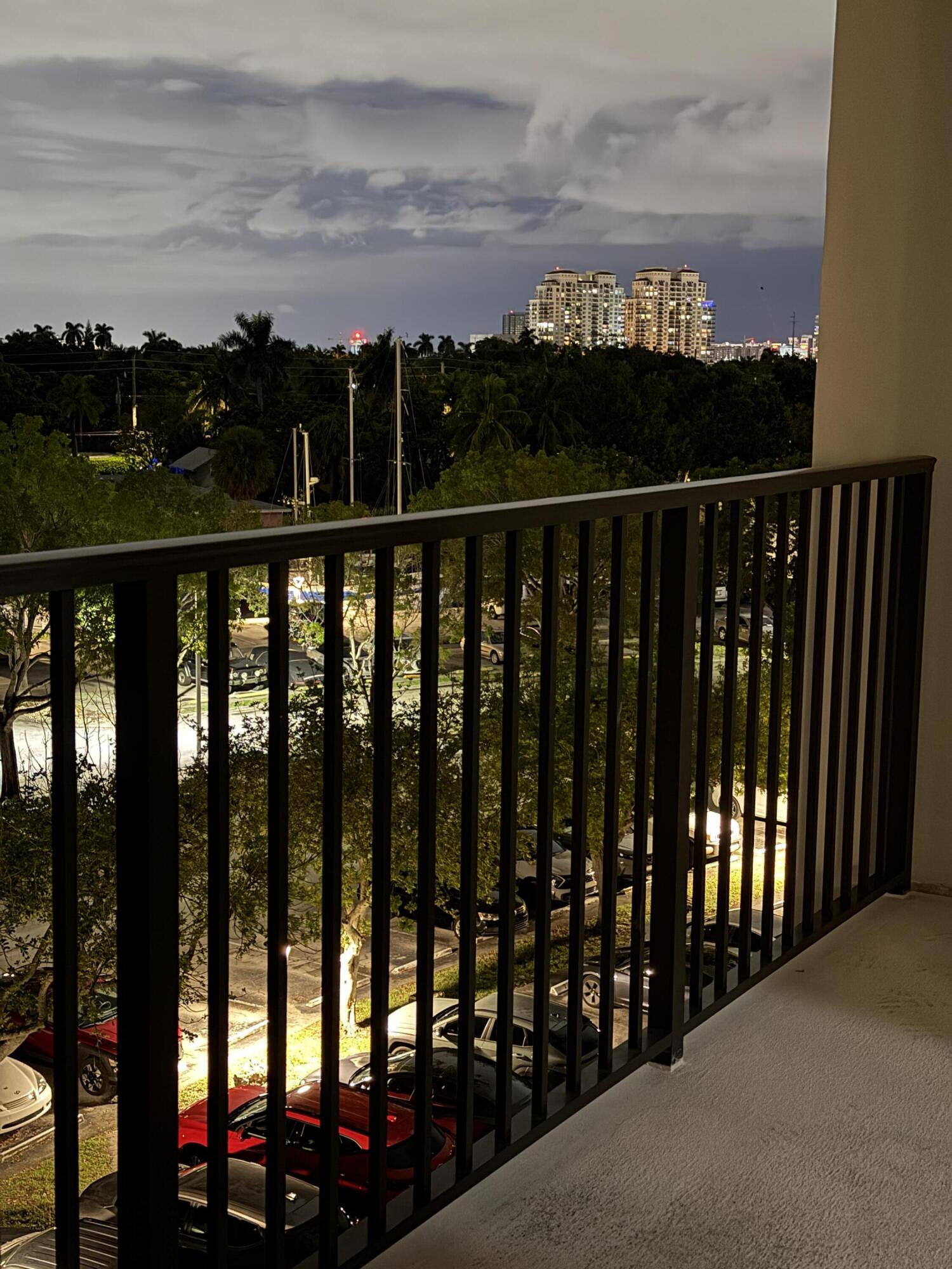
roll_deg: -0.3
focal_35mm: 48
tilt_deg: -8.8
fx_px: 1760
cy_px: 634
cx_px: 476
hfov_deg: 30.3
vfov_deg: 39.7
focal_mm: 6.76
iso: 640
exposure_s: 1/5
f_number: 1.78
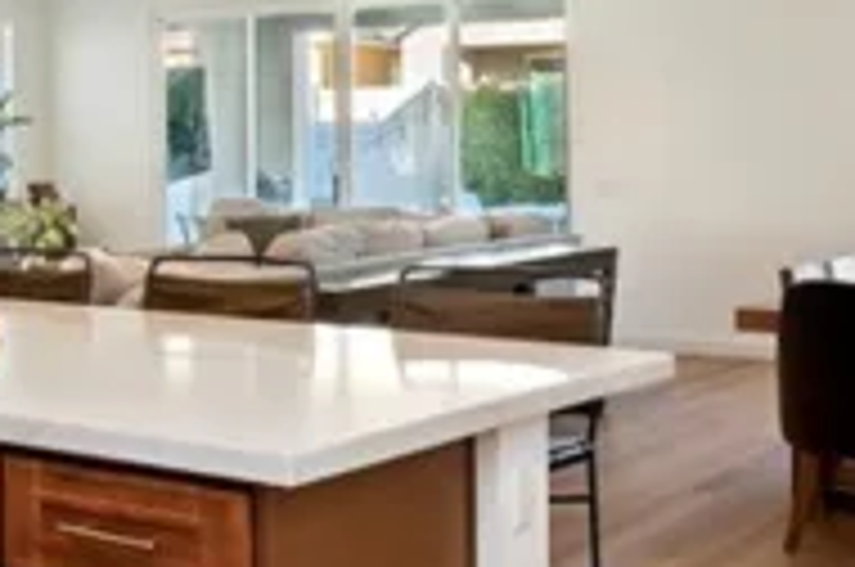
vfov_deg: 21.6
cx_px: 212
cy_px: 126
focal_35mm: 62
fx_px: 1470
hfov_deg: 31.8
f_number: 10
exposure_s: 1/8
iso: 500
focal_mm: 14
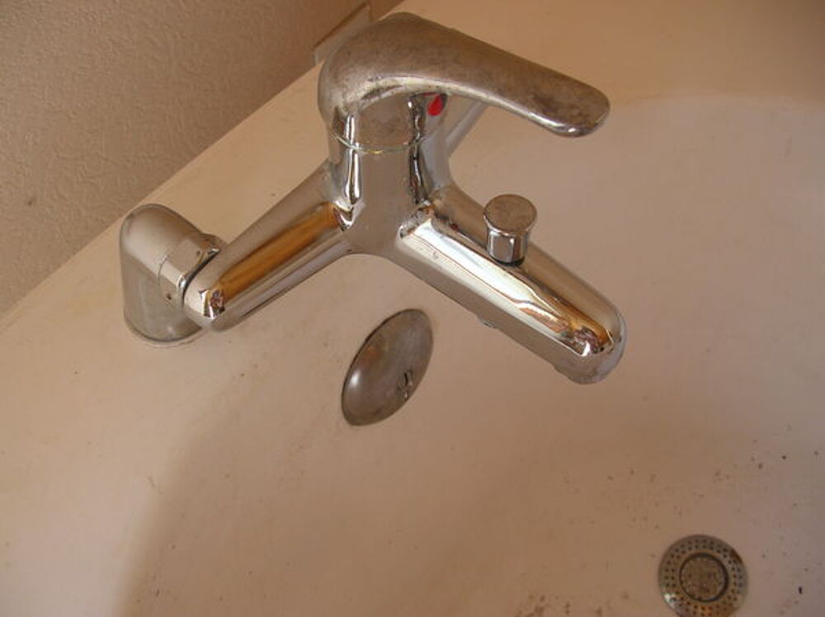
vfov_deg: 40.6
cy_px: 308
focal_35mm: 35
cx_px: 412
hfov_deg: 52.7
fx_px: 833
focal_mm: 5.8
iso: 50
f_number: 2.8
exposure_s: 1/56.4
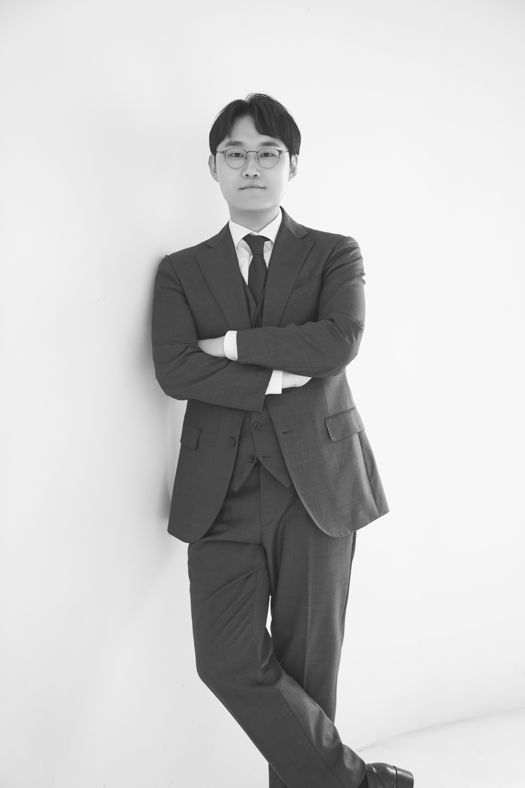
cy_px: 394
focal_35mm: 50
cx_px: 262
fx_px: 1094
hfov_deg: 27.0
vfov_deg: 39.6
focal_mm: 50
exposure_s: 1/80
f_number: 3.2
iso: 3200
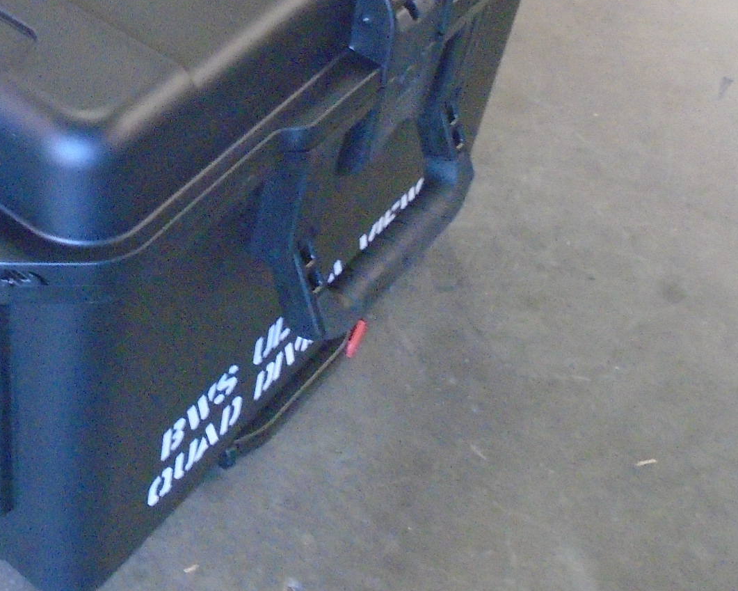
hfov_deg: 29.3
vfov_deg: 23.7
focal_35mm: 62
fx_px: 1354
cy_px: 26
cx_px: 83
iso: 800
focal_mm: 4.6
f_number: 3.2
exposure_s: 1/25
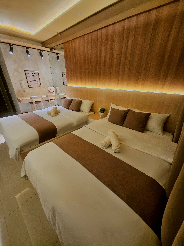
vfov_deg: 106.2
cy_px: 123
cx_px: 92
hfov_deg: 89.9
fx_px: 92
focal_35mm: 13
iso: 200
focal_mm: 1.74
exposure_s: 1/60.2
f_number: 2.2
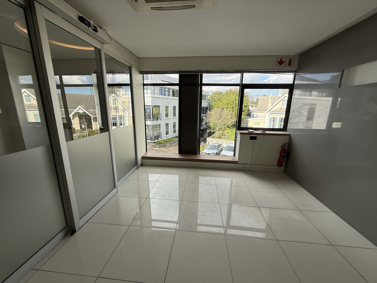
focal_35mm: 14
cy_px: 142
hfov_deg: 102.1
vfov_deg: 85.7
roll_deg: +0.0
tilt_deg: -12.5
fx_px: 152
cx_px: 188
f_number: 2.2
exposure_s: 1/398
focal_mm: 2.22
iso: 50
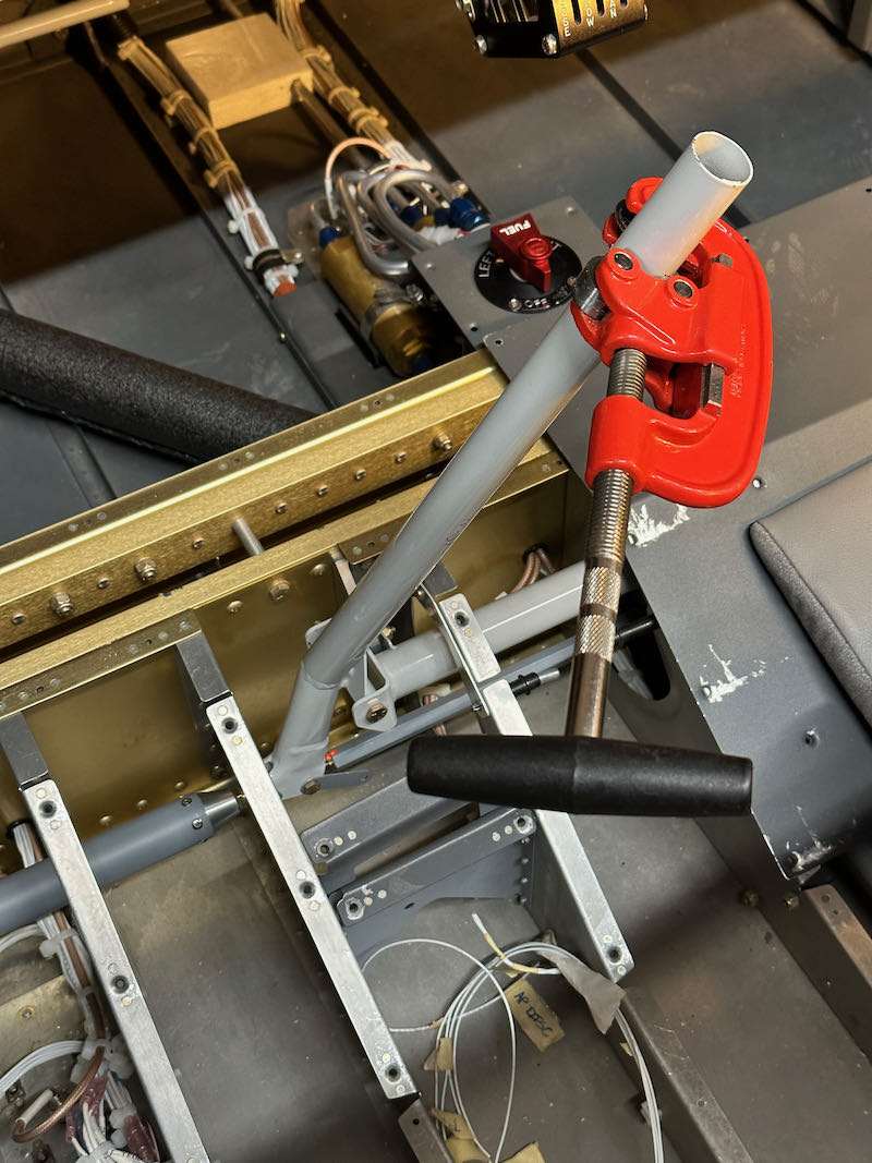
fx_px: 1613
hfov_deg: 30.3
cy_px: 582
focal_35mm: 48
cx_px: 436
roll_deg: +9.6
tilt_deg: -44.5
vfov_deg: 39.7
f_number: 1.78
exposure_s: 1/40
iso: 320
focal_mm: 6.86
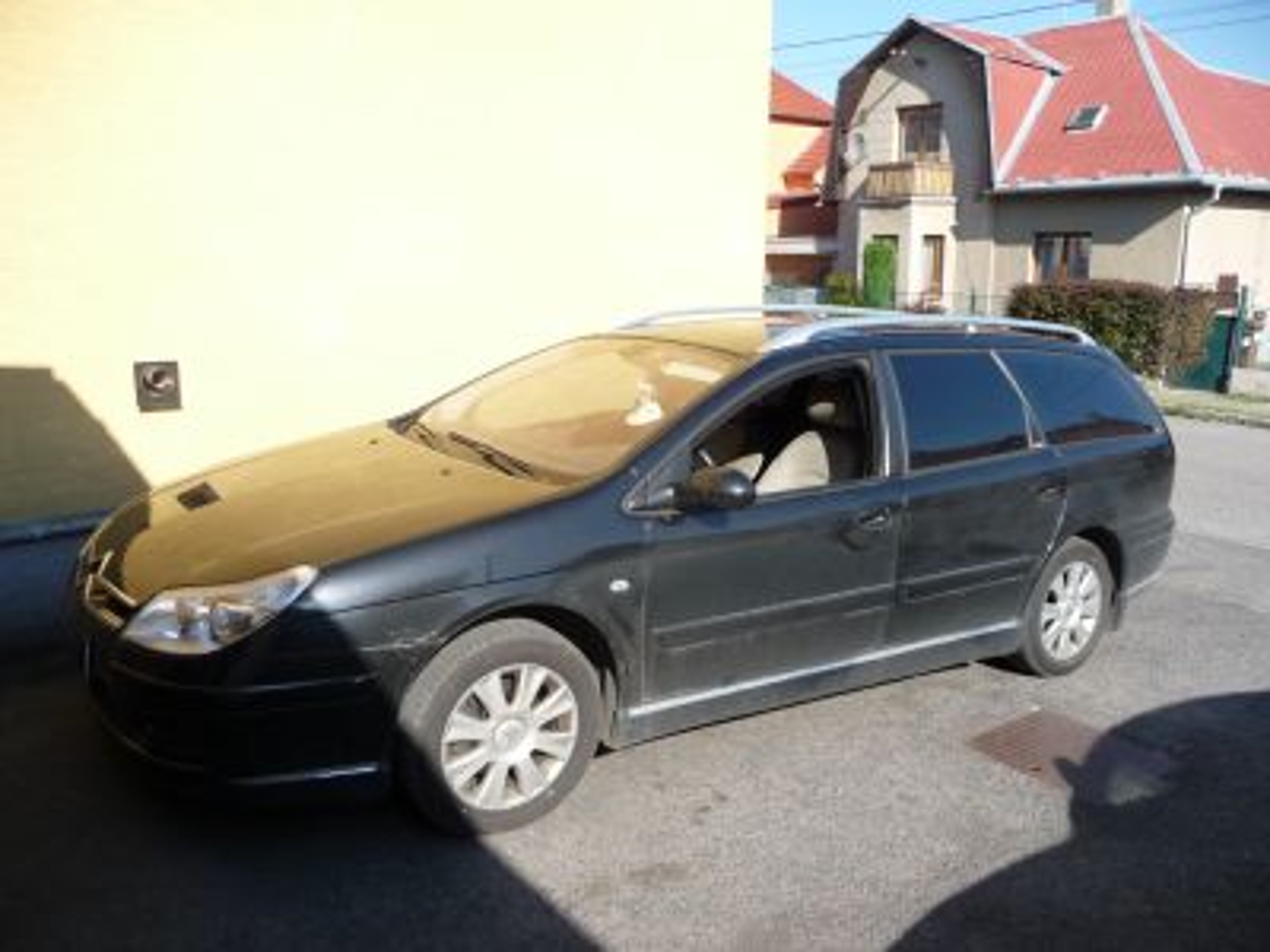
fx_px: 1027
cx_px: 635
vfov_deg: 49.7
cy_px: 476
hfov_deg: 63.4
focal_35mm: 28
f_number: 3.3
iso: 200
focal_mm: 4.7
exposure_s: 1/1300
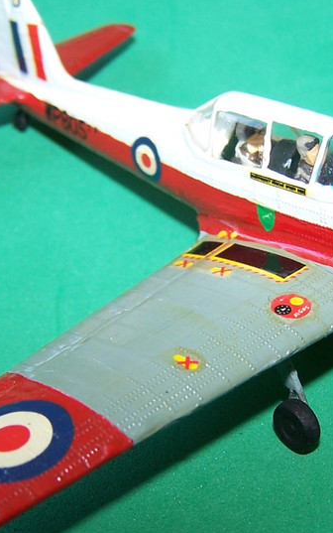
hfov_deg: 16.3
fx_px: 1161
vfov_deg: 25.8
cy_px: 314
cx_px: 233
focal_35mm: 80
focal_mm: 6.3
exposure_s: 1/60
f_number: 2.8
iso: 80
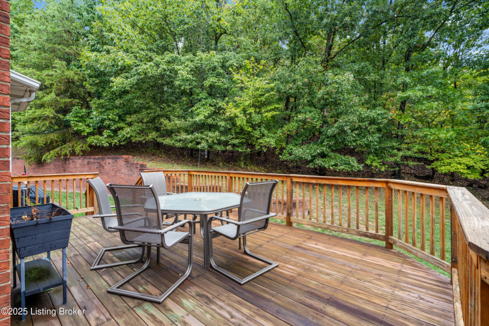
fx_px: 217
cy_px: 163
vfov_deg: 73.7
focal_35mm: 16
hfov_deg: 96.7
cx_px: 244
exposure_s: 1/40
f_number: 10
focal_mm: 16
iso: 400
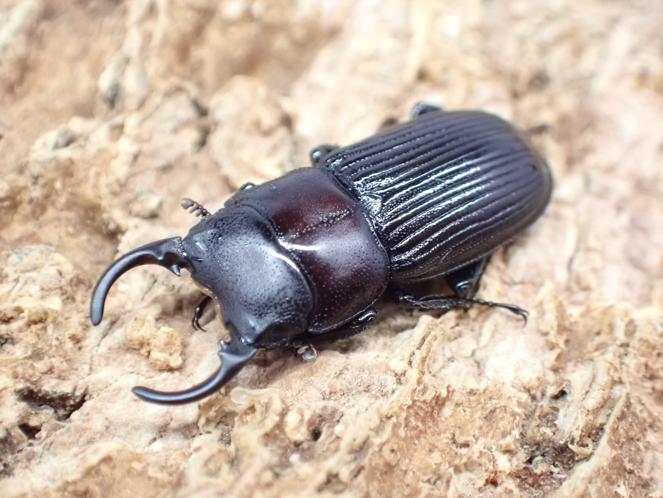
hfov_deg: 19.6
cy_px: 249
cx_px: 332
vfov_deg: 14.8
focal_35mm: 100
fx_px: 1915
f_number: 4.9
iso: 1600
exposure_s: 1/100
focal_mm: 18
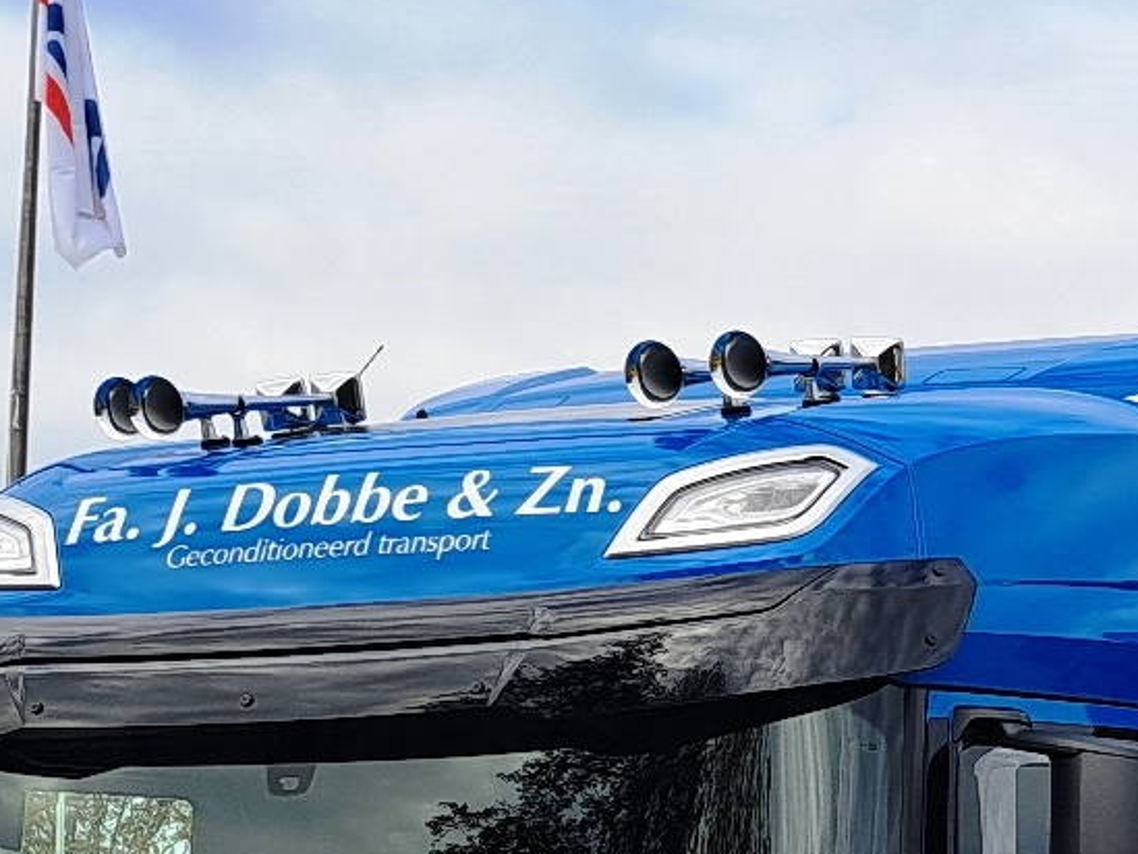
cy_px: 875
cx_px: 1791
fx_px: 3321
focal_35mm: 101
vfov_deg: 14.4
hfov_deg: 17.2
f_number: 1.8
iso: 50
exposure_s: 1/470
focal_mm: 5.23
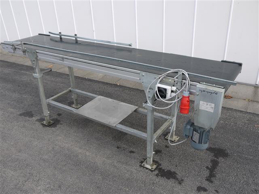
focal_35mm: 34
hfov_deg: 54.0
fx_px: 254
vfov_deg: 41.8
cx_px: 130
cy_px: 97
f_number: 5.6
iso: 100
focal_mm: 17
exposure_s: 1/200
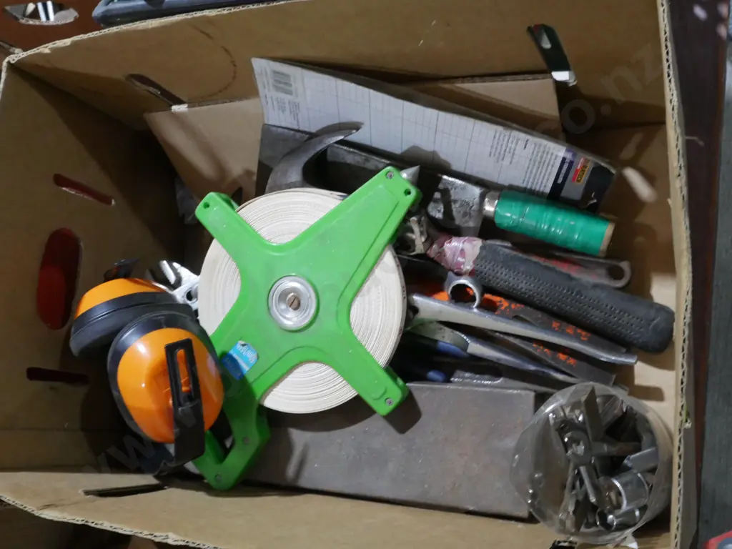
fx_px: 761
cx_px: 366
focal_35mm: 36
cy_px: 274
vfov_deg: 39.7
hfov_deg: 51.4
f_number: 9
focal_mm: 18
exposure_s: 1/60
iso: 3200
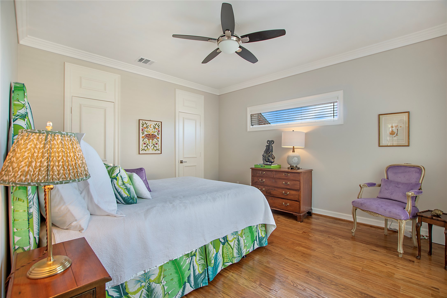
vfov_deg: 77.3
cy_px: 149
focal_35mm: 15
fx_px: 186
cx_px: 224
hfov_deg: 100.4
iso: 100
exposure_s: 1/20
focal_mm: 10
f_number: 5.6
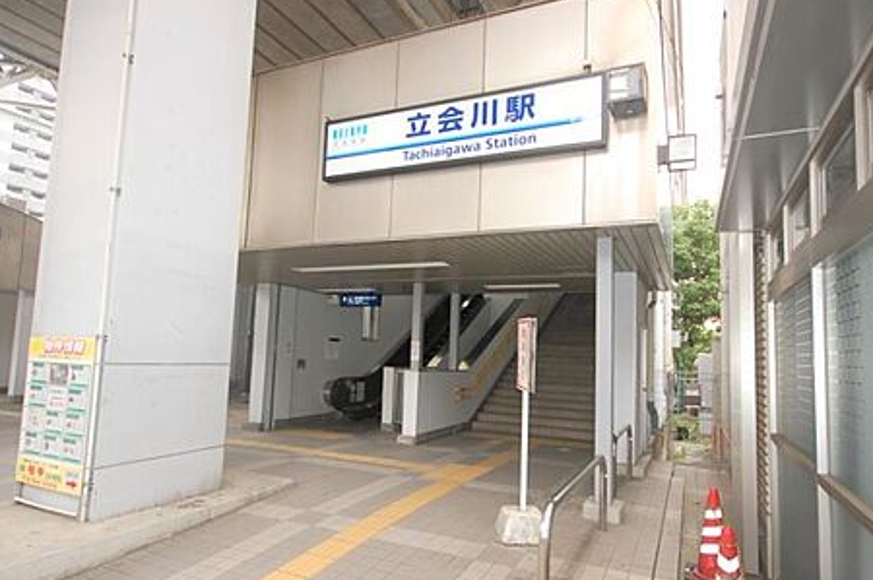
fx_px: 484
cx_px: 454
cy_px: 312
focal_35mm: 20
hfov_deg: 84.0
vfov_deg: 61.7
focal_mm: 10
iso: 400
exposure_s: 1/160
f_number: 4
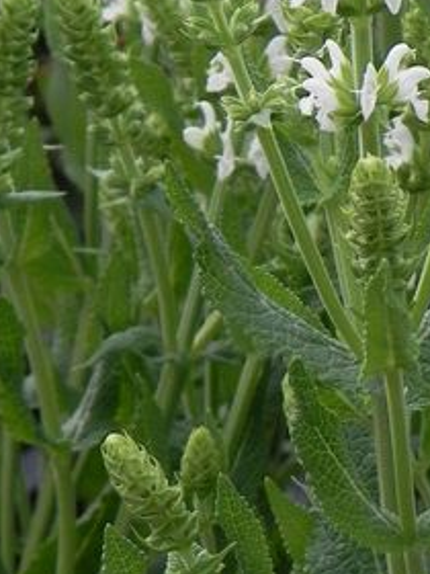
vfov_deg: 6.6
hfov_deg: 4.9
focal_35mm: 300
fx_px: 4969
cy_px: -53
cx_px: 379
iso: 160
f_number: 4.5
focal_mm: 18.8
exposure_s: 1/320
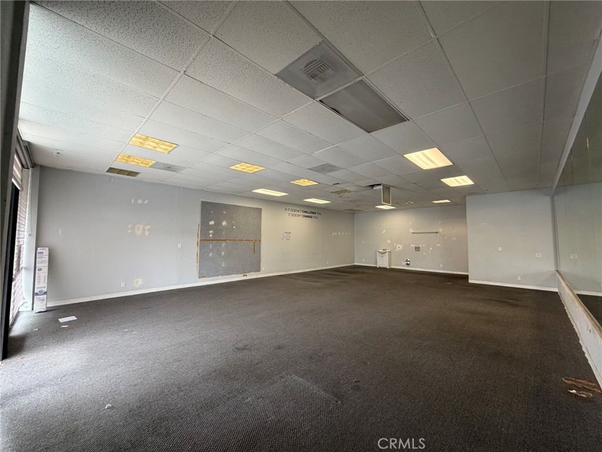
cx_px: 301
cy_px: 226
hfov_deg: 102.1
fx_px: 243
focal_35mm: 14
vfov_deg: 85.7
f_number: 2.2
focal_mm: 2.22
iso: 160
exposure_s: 1/120
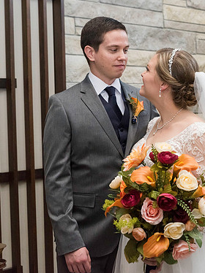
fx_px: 569
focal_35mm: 72
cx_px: 156
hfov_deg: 20.2
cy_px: 107
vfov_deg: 27.0
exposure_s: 1/160
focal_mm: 40
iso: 1250
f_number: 4.5
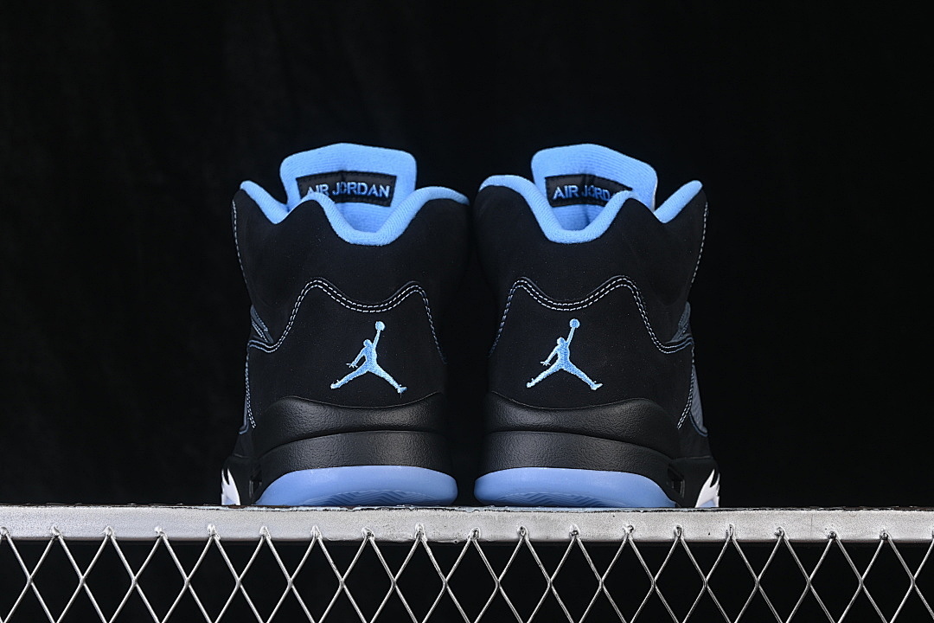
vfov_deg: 18.2
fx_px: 1946
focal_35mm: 75
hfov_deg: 27.0
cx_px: 467
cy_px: 312
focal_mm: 50
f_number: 6.3
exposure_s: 1/60
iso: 160
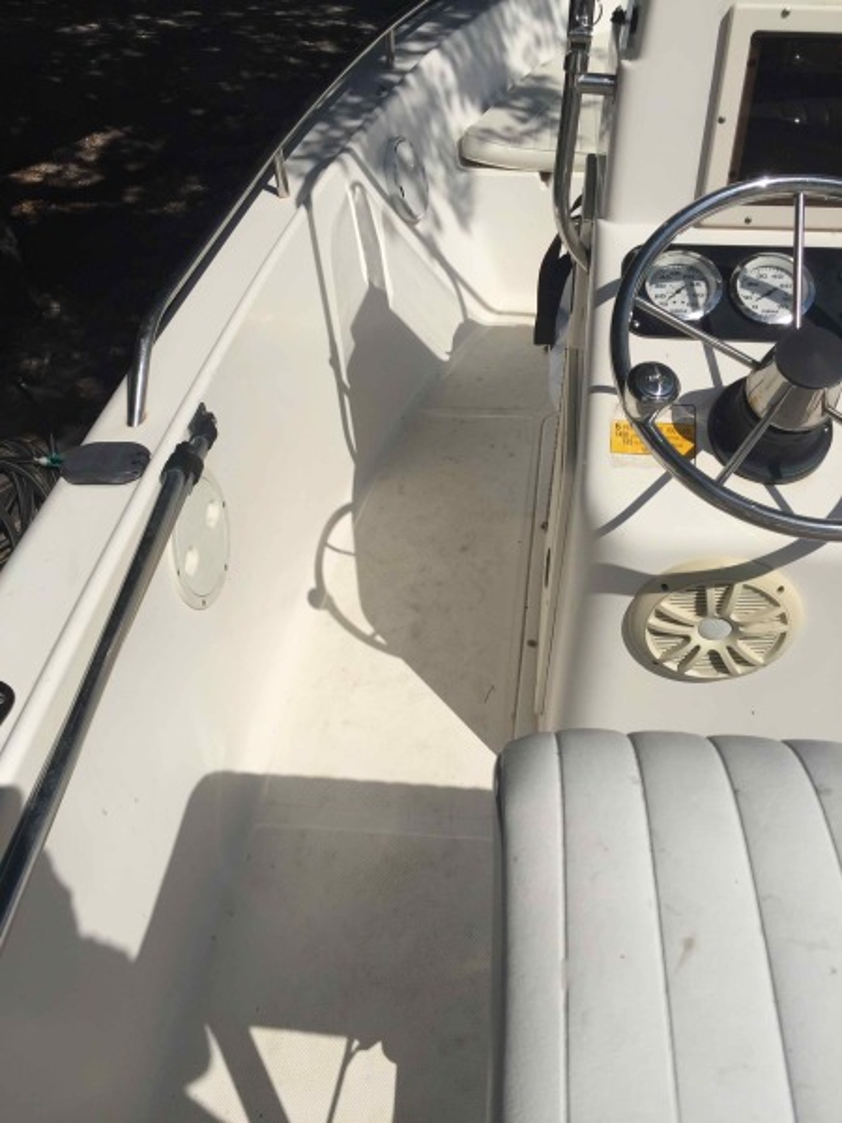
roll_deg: +5.0
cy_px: 562
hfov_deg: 48.2
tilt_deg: -38.4
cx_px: 421
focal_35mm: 29
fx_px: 941
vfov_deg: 61.7
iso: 32
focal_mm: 4.15
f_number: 2.2
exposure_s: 1/7937
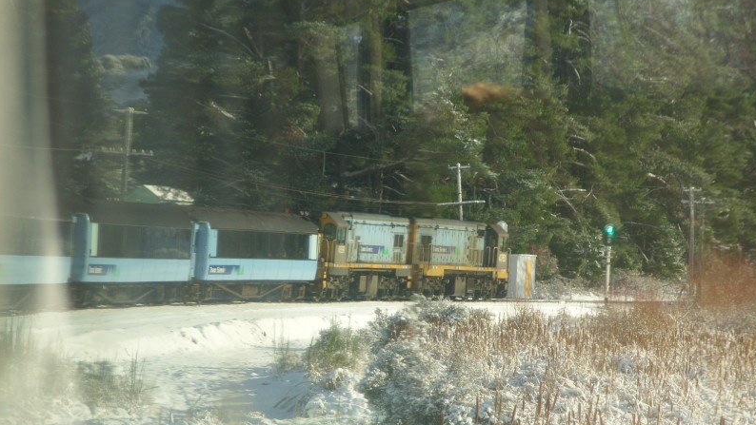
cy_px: 216
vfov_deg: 6.7
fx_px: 3609
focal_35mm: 180
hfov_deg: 12.0
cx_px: 379
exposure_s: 1/141
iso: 50
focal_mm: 33.72
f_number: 4.1
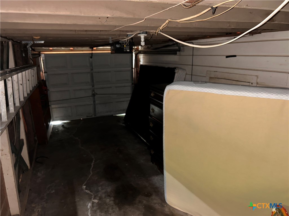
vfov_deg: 53.1
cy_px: 108
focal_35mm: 26
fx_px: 217
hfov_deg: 67.3
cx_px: 144
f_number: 1.5
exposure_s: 1/7
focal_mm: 5.7
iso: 100
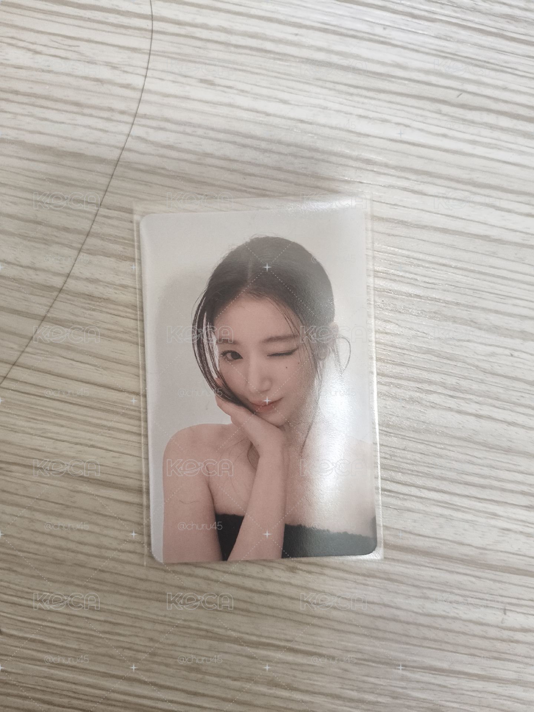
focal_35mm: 26
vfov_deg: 67.3
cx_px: 267
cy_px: 356
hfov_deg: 53.1
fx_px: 535
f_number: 1.8
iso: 1000
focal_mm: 4.84
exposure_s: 1/40
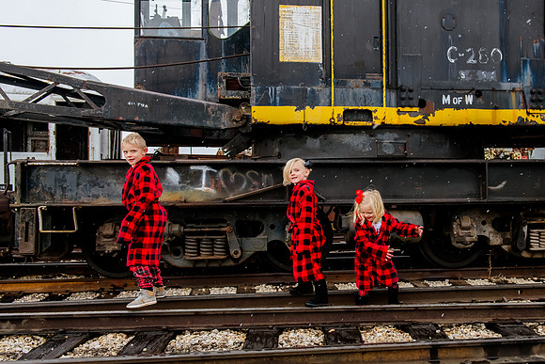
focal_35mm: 40
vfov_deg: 33.5
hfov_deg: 48.2
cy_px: 182
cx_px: 337
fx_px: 604
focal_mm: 32
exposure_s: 1/320
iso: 1250
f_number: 7.1
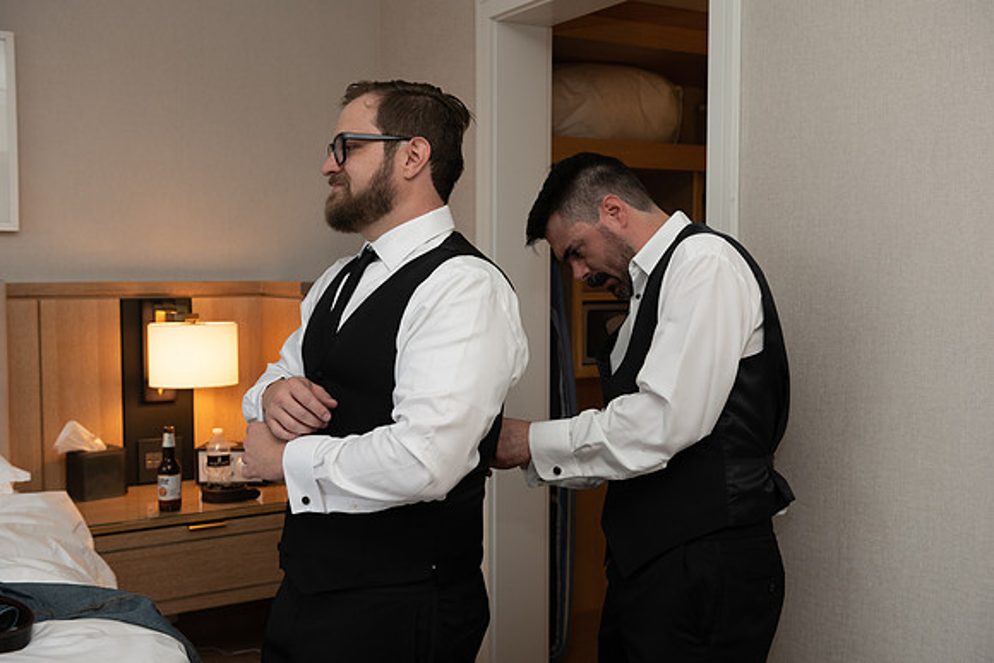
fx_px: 1105
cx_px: 497
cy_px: 332
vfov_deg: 33.4
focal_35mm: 40
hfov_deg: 48.4
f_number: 4
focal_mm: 40
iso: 800
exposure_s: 1/200
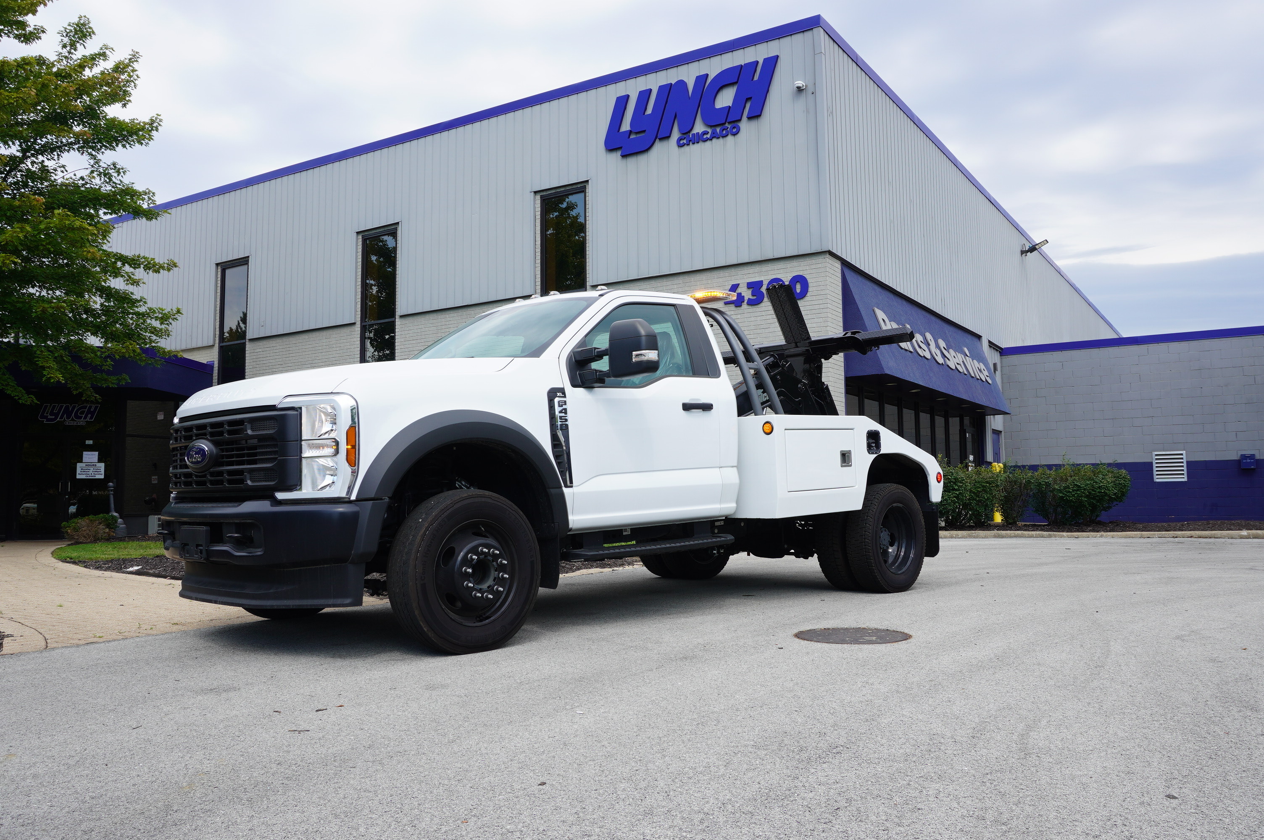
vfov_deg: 43.5
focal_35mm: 30
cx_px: 632
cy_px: 420
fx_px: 1052
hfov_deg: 62.0
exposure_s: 1/125
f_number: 9
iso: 100
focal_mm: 20
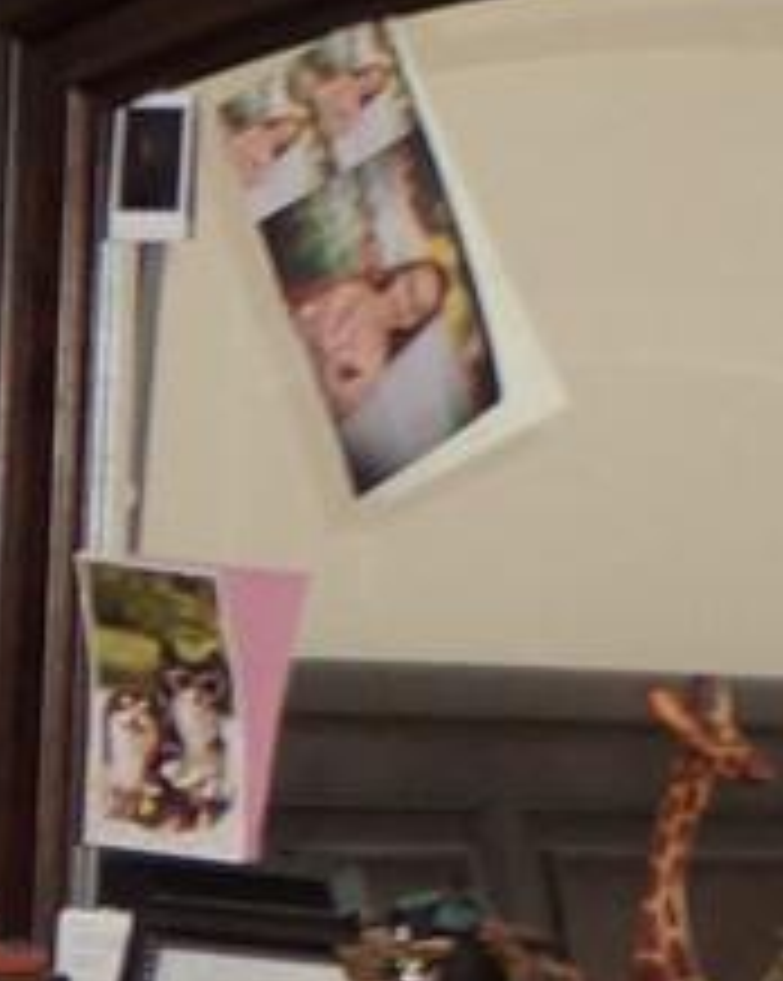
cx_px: -1800
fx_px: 6904
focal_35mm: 238
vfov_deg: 8.1
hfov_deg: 5.9
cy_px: 1138
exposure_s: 1/80
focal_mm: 18
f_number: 3.5
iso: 800
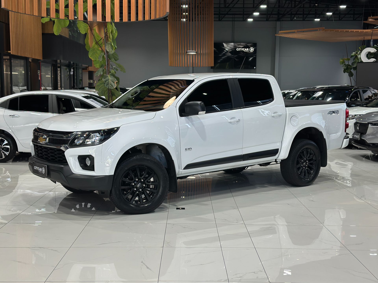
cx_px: 189
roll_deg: -1.0
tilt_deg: -6.5
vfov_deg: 30.3
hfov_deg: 39.7
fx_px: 524
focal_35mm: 48
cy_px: 142
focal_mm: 6.86
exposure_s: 1/120
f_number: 1.78
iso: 100
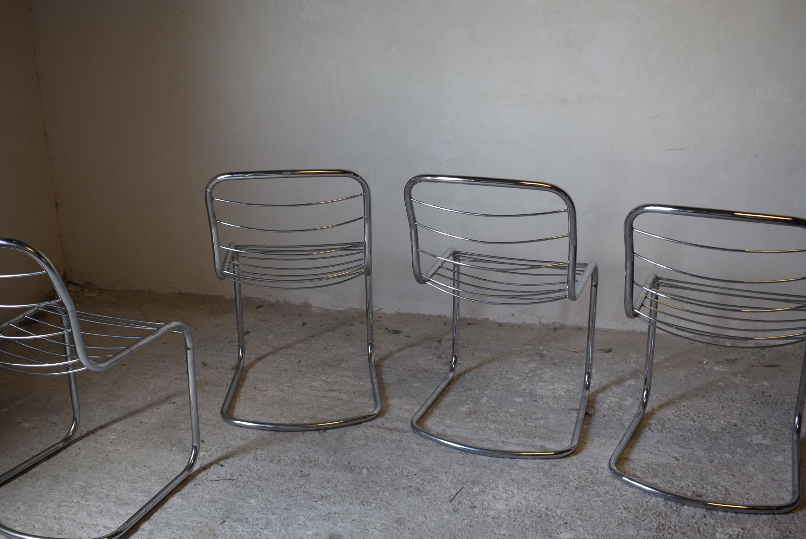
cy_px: 289
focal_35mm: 41
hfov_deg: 47.7
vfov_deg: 33.0
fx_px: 909
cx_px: 366
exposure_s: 1/80
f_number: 4.5
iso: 400
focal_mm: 23
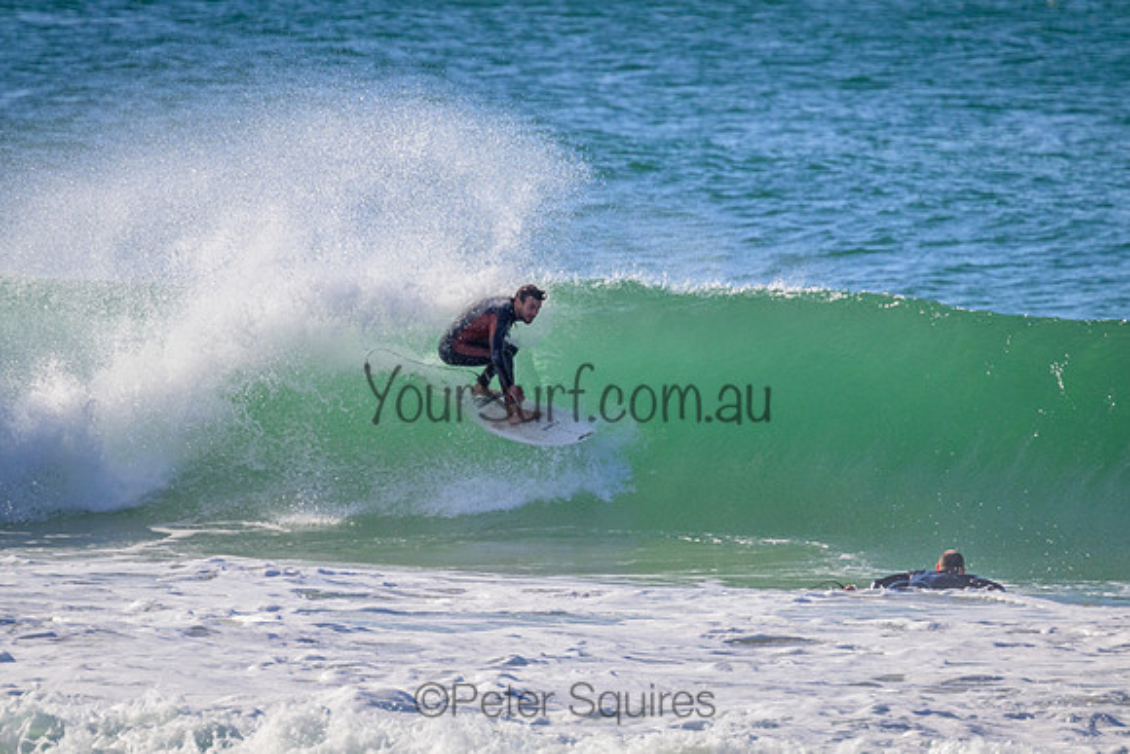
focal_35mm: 800
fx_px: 25116
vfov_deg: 1.7
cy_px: 377
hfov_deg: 2.6
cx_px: 565
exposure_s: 1/2000
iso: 1250
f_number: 11
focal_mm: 800
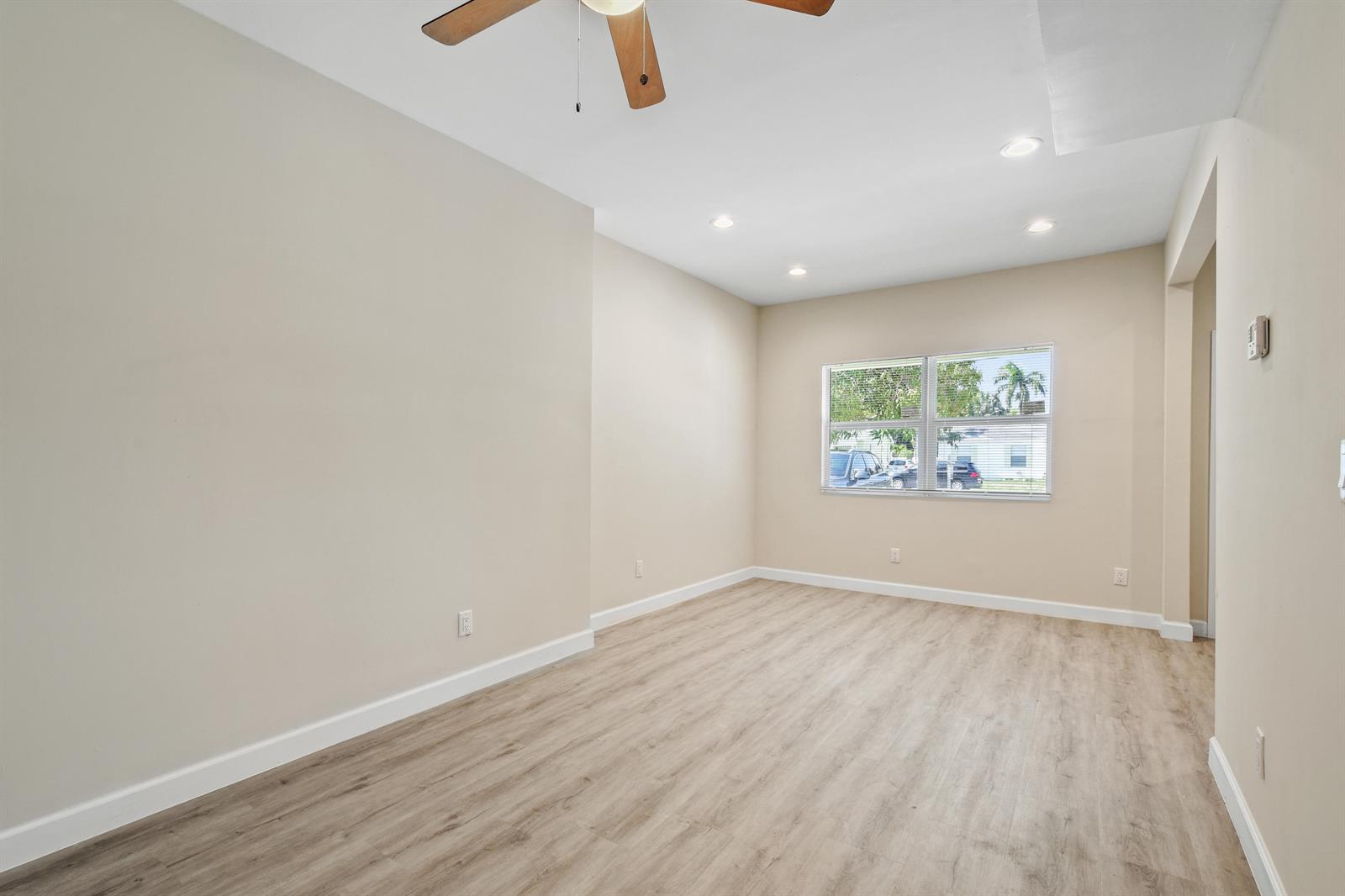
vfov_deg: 77.3
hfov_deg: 100.4
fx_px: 560
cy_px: 448
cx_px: 672
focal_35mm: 15
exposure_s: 1
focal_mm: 10
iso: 100
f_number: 11
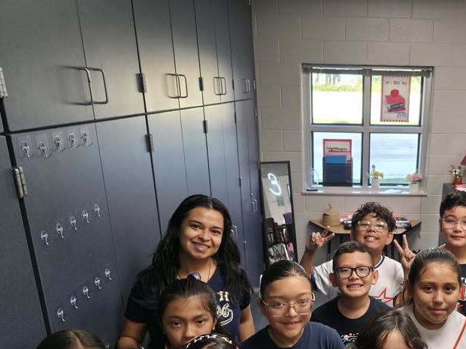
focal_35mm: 38
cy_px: 276
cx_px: 363
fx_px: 512
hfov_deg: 46.7
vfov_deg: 36.5
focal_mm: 6.3
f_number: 1.7
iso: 160
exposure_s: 1/60
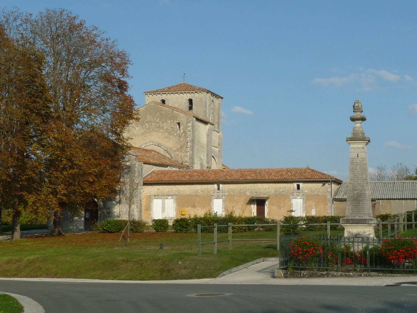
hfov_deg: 33.2
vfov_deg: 25.2
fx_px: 699
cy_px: 156
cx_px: 208
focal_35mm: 58
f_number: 6.3
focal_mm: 5.9
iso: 100
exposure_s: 1/400
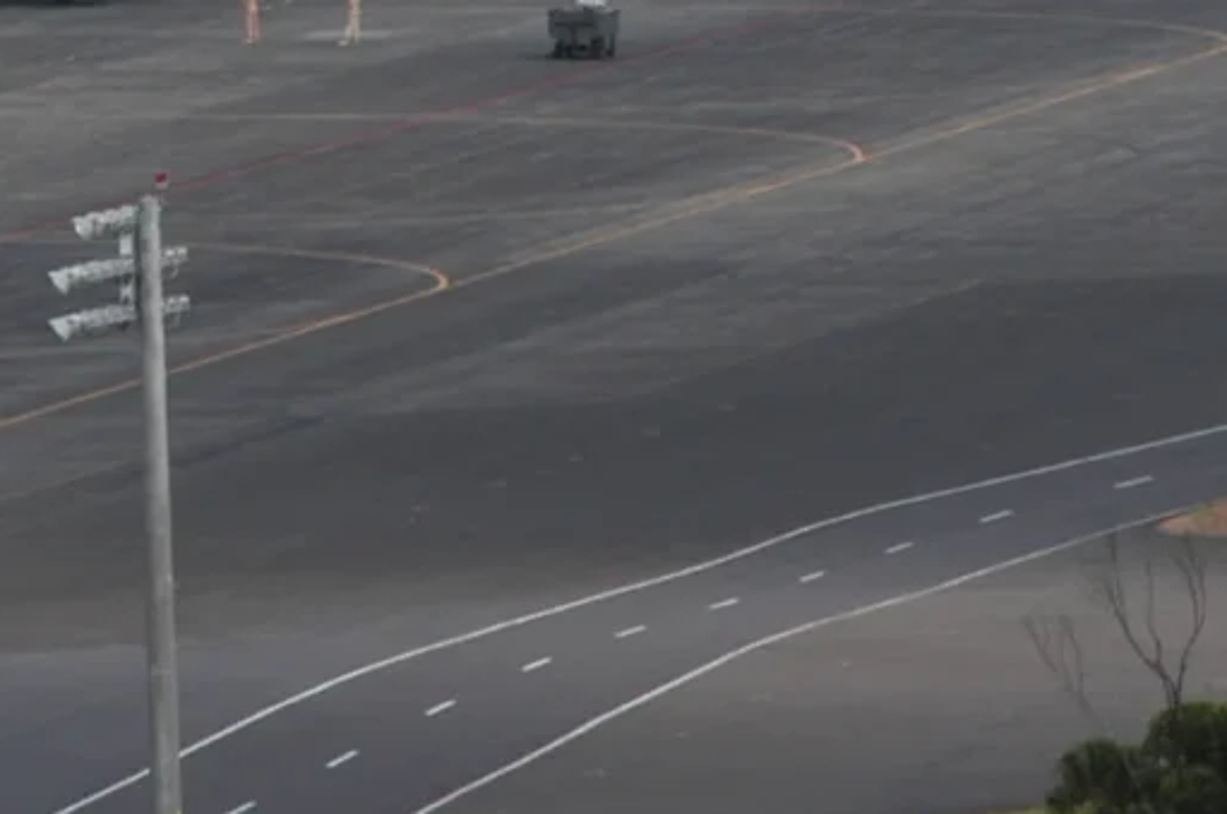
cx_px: -50
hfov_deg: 2.0
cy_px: -525
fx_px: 34506
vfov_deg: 1.4
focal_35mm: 1014
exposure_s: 1/640
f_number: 6.3
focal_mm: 180
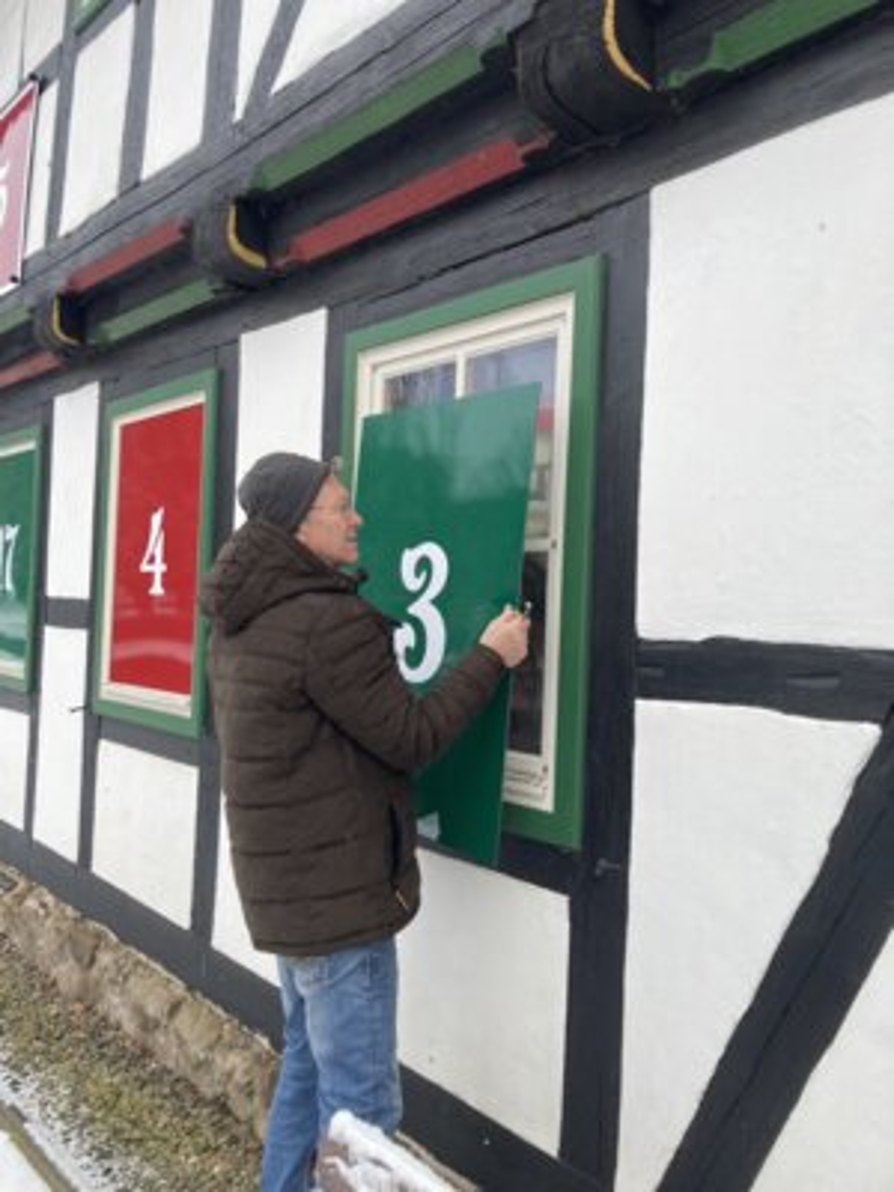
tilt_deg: +4.4
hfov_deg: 49.7
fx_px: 964
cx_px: 447
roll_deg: -2.8
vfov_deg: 63.4
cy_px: 596
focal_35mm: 28
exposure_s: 1/204
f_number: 1.8
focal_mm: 3.99
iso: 20
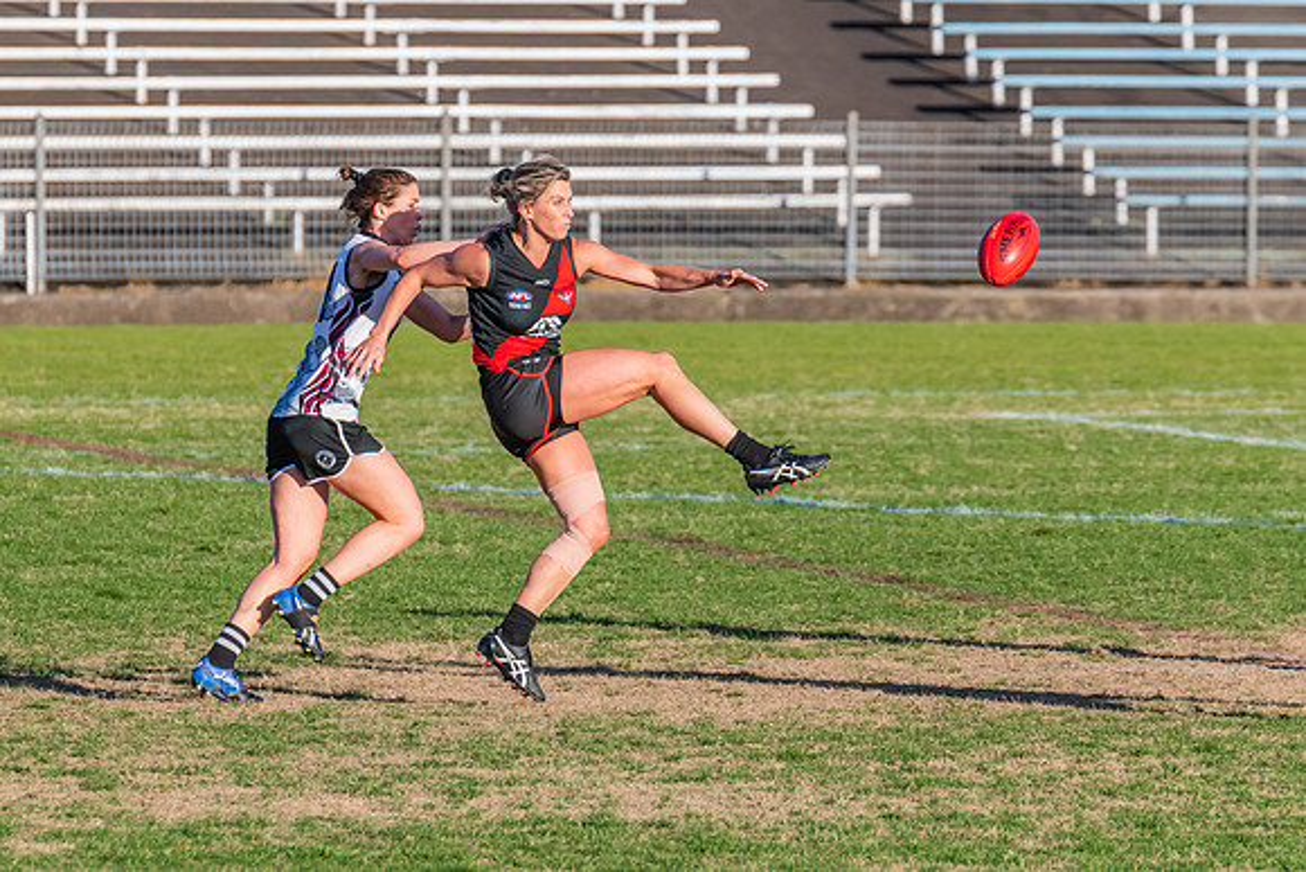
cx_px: 517
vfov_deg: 2.1
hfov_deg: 3.1
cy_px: 499
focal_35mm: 661
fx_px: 23984
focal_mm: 420
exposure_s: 1/1250
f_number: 9
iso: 800
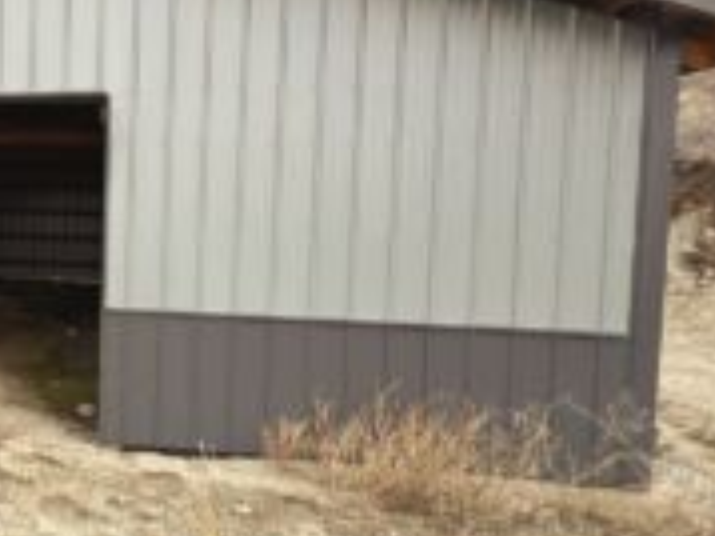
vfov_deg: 48.1
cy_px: 236
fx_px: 599
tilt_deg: -2.4
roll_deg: -0.1
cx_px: -4
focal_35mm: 29
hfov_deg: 49.8
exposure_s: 1/99
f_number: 1.8
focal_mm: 1.57
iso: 32
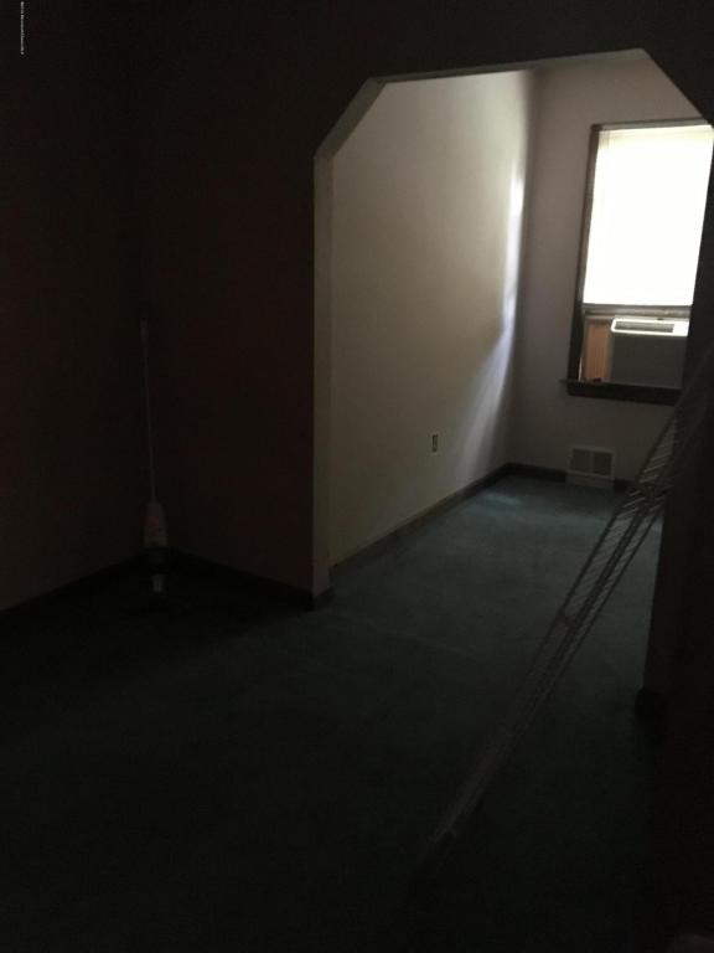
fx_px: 798
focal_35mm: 29
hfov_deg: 48.2
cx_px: 357
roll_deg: -1.3
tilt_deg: -17.1
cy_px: 476
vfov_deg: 61.7
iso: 1250
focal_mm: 4.15
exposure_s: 1/15
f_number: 2.2
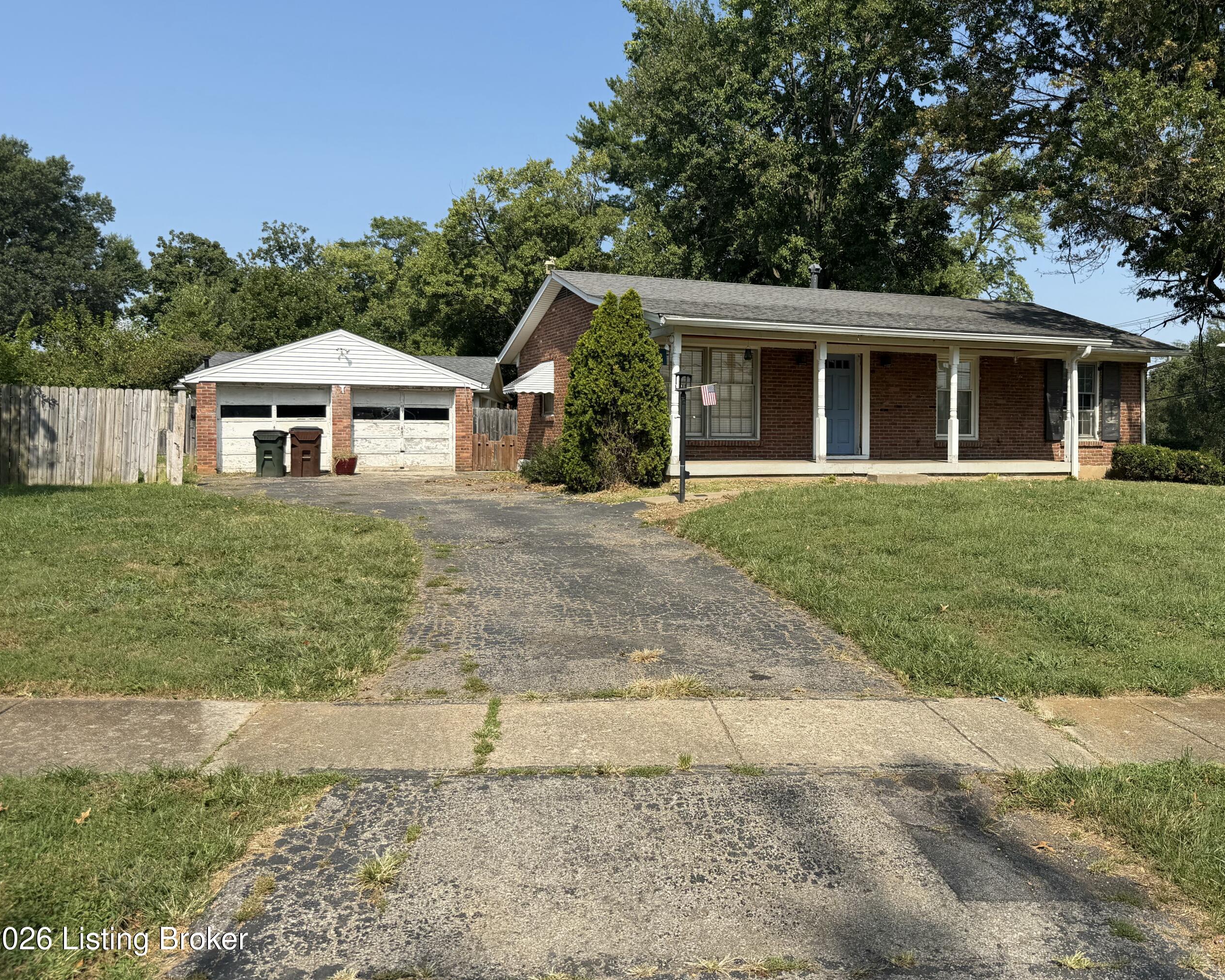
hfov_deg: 62.0
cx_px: 691
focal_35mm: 28
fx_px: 1015
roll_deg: -0.4
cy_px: 440
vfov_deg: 51.4
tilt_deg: -1.0
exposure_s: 1/4167
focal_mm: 6.76
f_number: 1.78
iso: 80
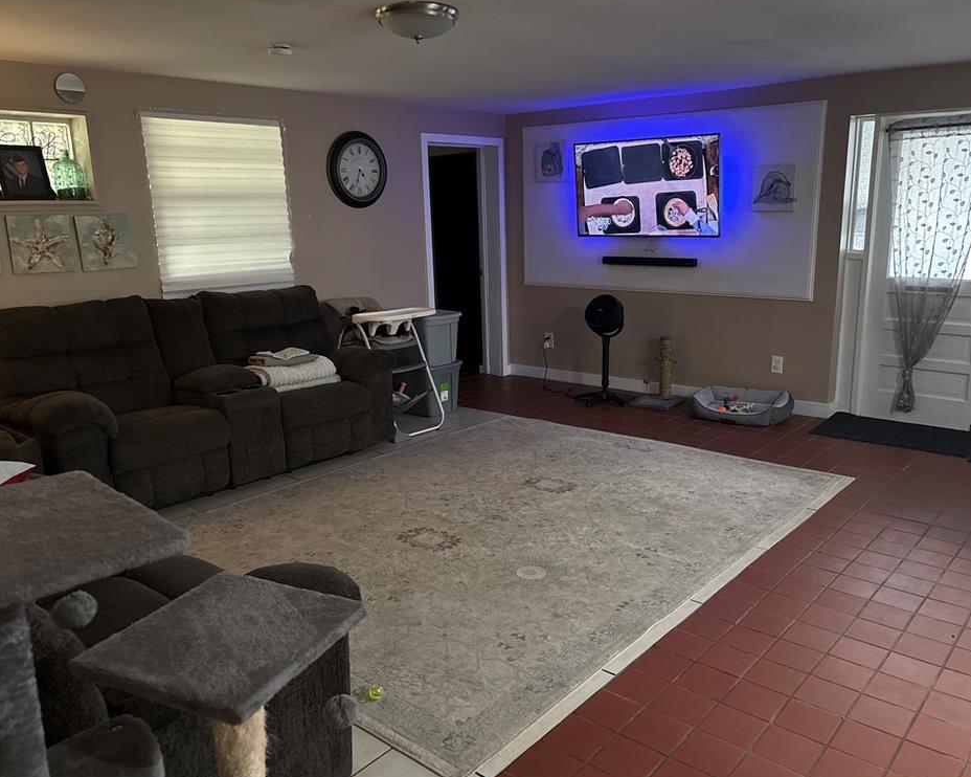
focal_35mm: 28
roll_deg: +1.3
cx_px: 518
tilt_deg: -12.5
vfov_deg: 51.5
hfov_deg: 62.2
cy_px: 391
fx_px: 804
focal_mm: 5.96
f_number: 1.6
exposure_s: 1/30
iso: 640
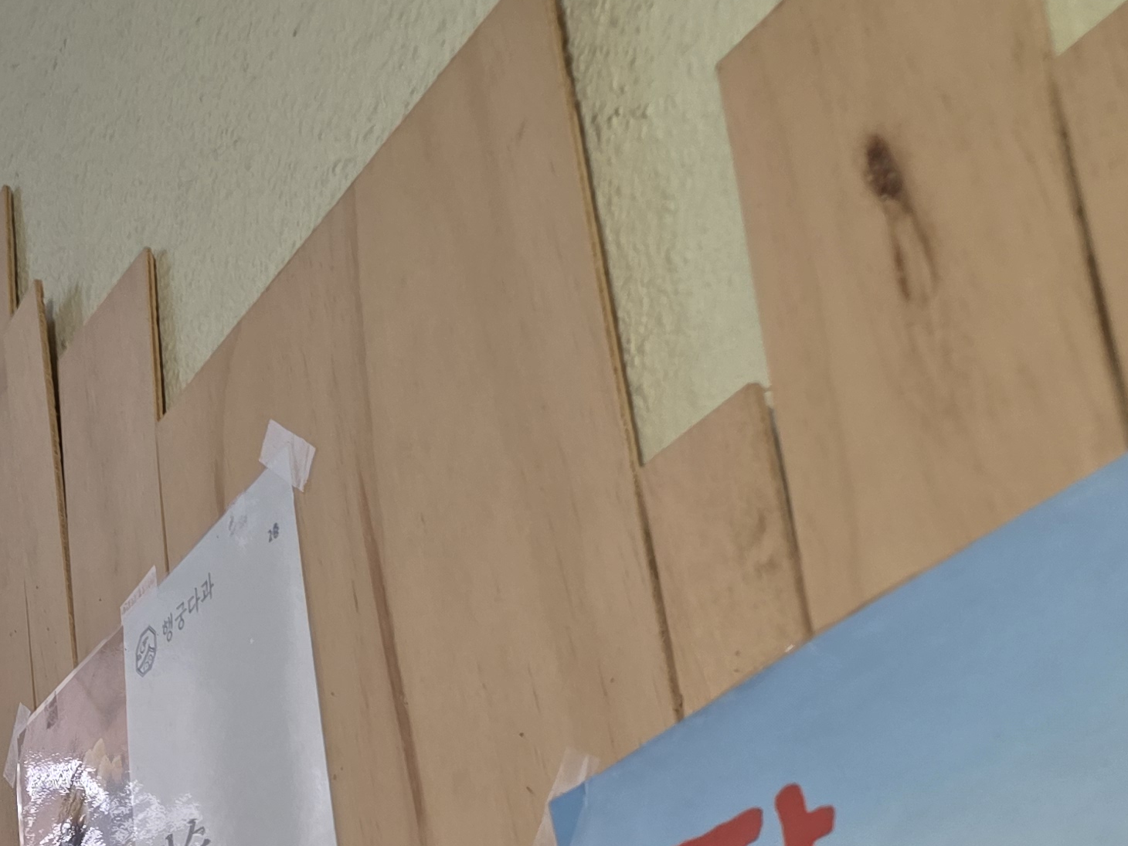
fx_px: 2053
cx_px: -223
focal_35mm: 63
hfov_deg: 27.2
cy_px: 1049
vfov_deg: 21.4
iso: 125
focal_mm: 6.3
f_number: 1.7
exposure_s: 1/120
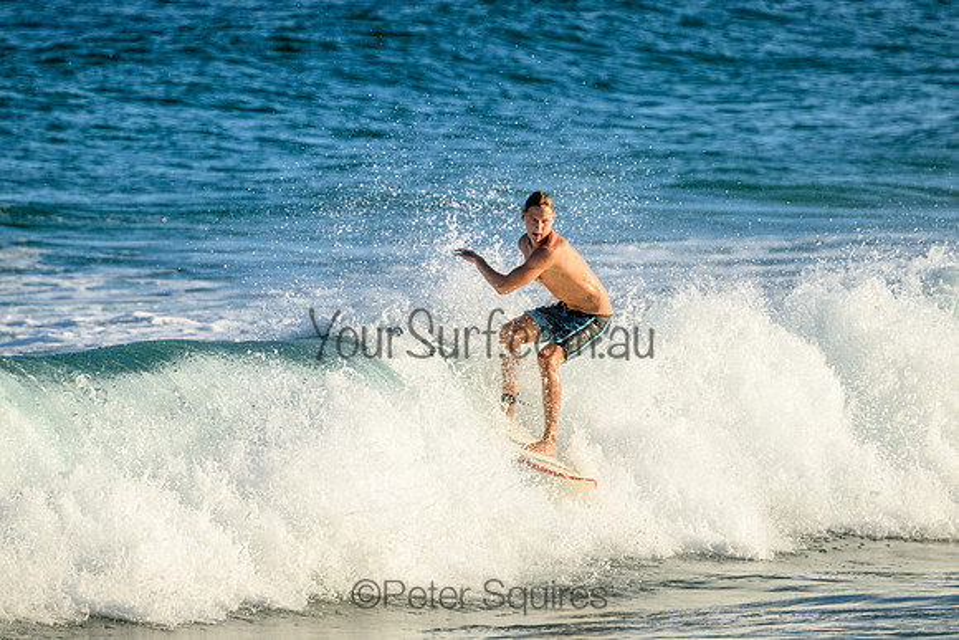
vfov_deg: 1.7
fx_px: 21315
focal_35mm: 800
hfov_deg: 2.6
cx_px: 480
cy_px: 320
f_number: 11
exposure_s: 1/2000
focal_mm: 800
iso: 1100
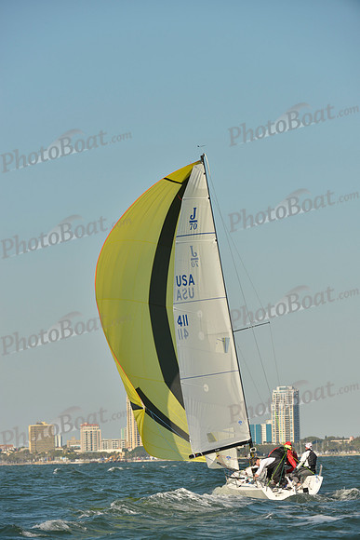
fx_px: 3148
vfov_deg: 9.8
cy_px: 270
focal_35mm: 210
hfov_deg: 6.5
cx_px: 180
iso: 280
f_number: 7.1
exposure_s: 1/1600
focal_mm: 210
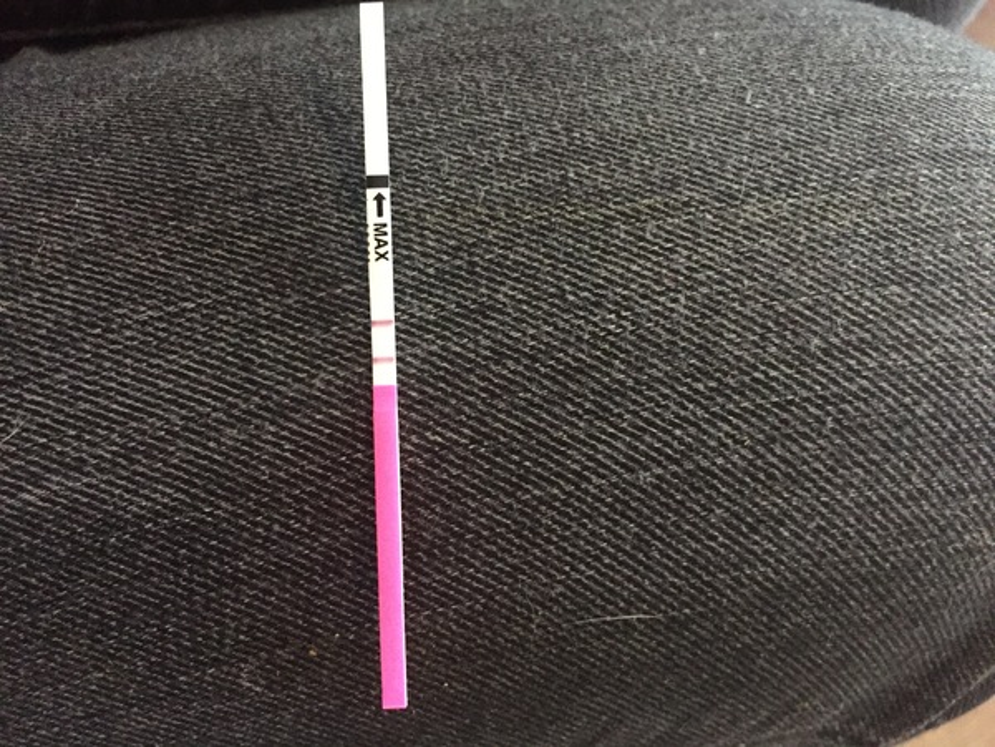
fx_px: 834
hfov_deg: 61.7
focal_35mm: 29
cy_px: 374
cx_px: 498
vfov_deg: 48.2
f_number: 2.2
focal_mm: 4.15
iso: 500
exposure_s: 1/17
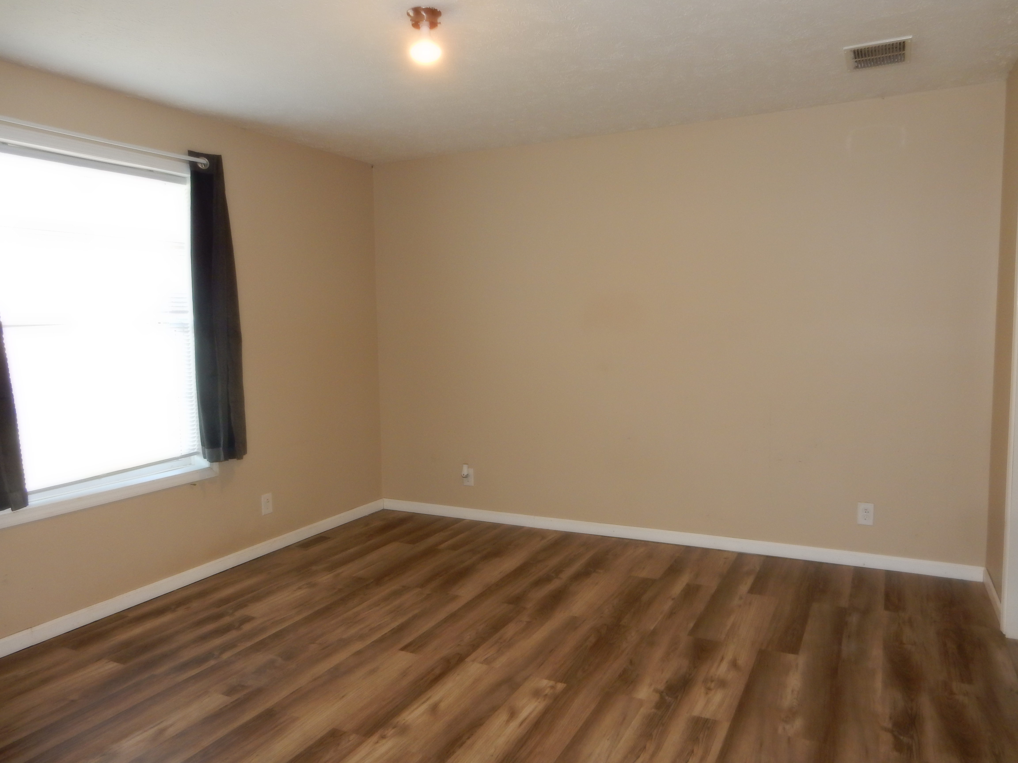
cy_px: 382
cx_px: 509
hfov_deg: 69.4
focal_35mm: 25
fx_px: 735
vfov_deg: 54.9
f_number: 3.7
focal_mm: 4.5
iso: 250
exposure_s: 1/30
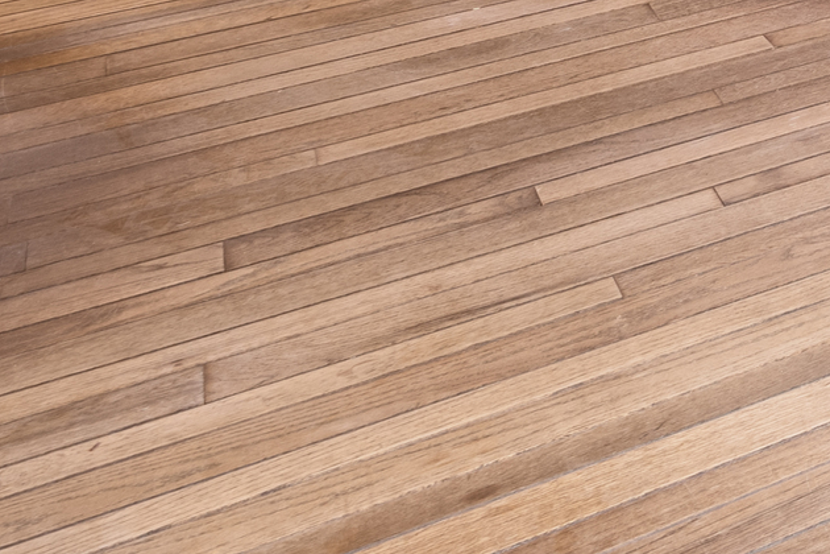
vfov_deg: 13.7
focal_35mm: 78
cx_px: 1864
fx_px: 1798
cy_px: -685
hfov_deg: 16.1
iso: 250
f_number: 9
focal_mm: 16
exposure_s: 2
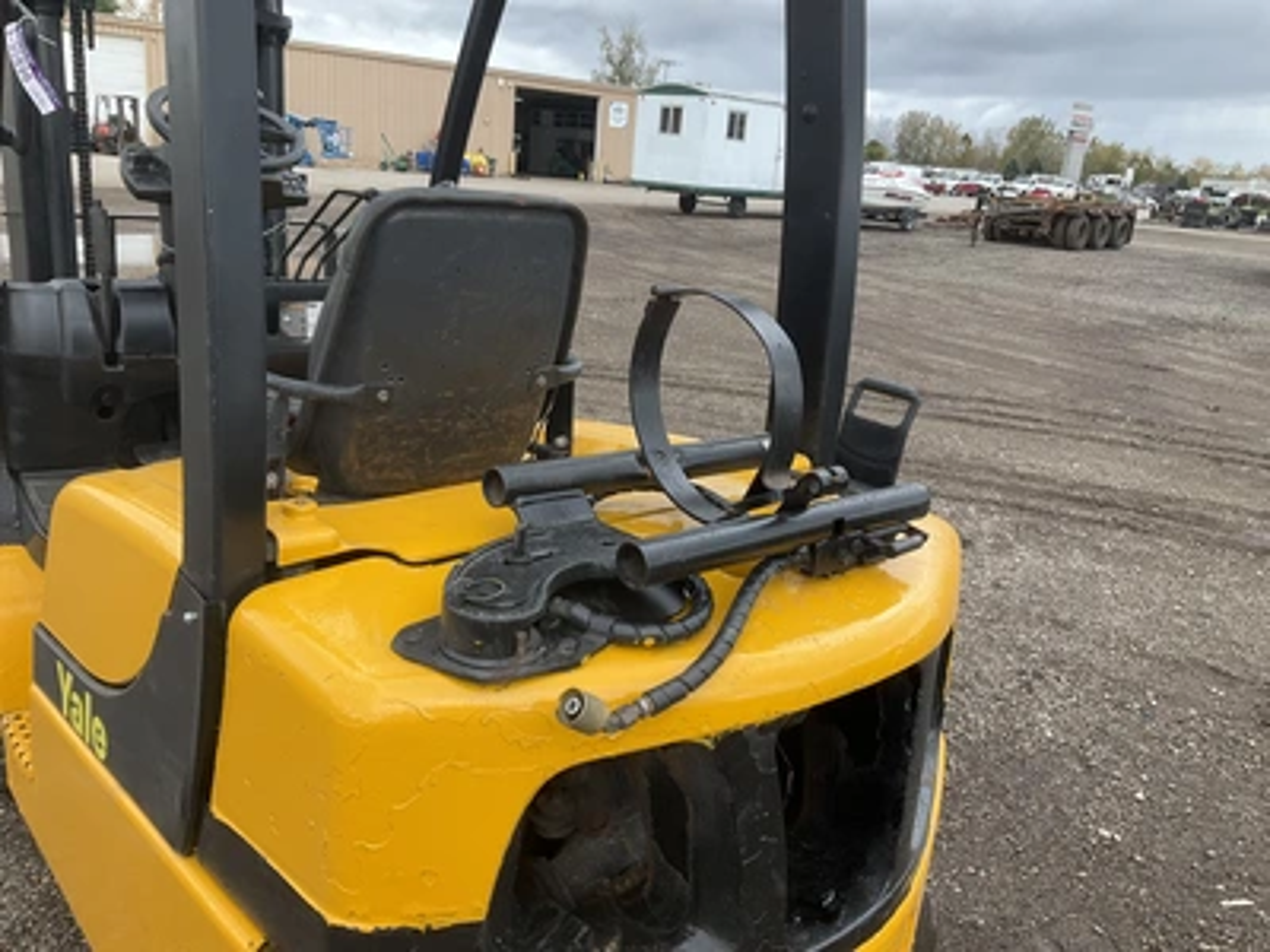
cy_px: 476
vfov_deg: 48.2
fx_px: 1064
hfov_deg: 61.7
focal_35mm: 29
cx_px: 635
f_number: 1.8
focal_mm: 3
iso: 20
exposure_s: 1/167
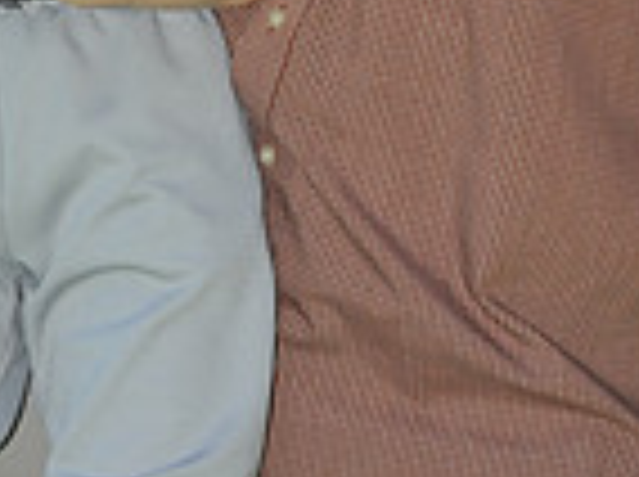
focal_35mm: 338
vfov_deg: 4.4
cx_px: 279
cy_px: -279
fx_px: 6229
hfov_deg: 5.9
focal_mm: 86
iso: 200
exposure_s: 1/1250
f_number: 4
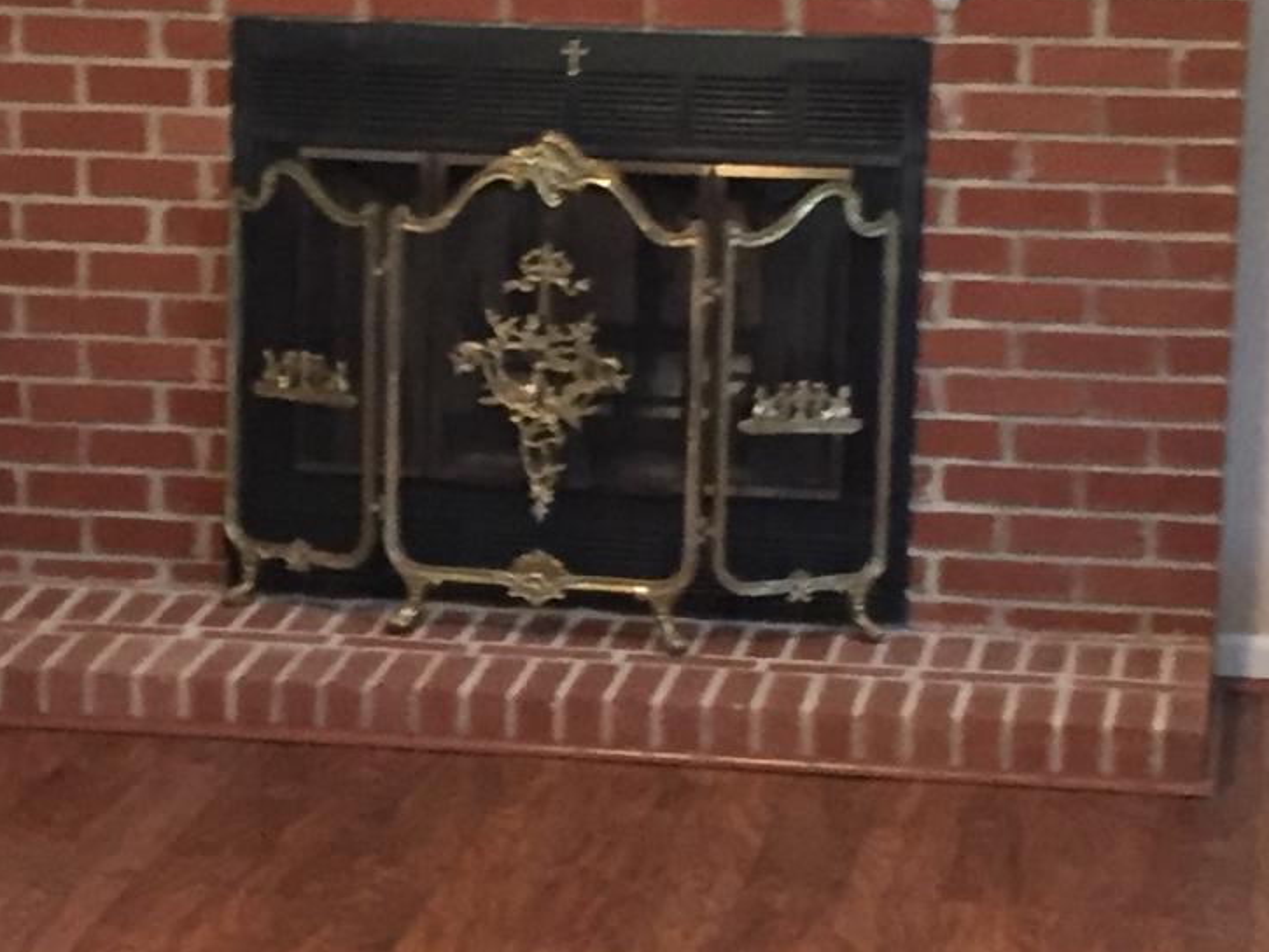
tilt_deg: -13.8
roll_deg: -1.5
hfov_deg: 16.4
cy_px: 696
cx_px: 380
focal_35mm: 120
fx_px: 4400
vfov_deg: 12.3
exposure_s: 1/15
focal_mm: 4.15
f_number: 2.2
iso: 250
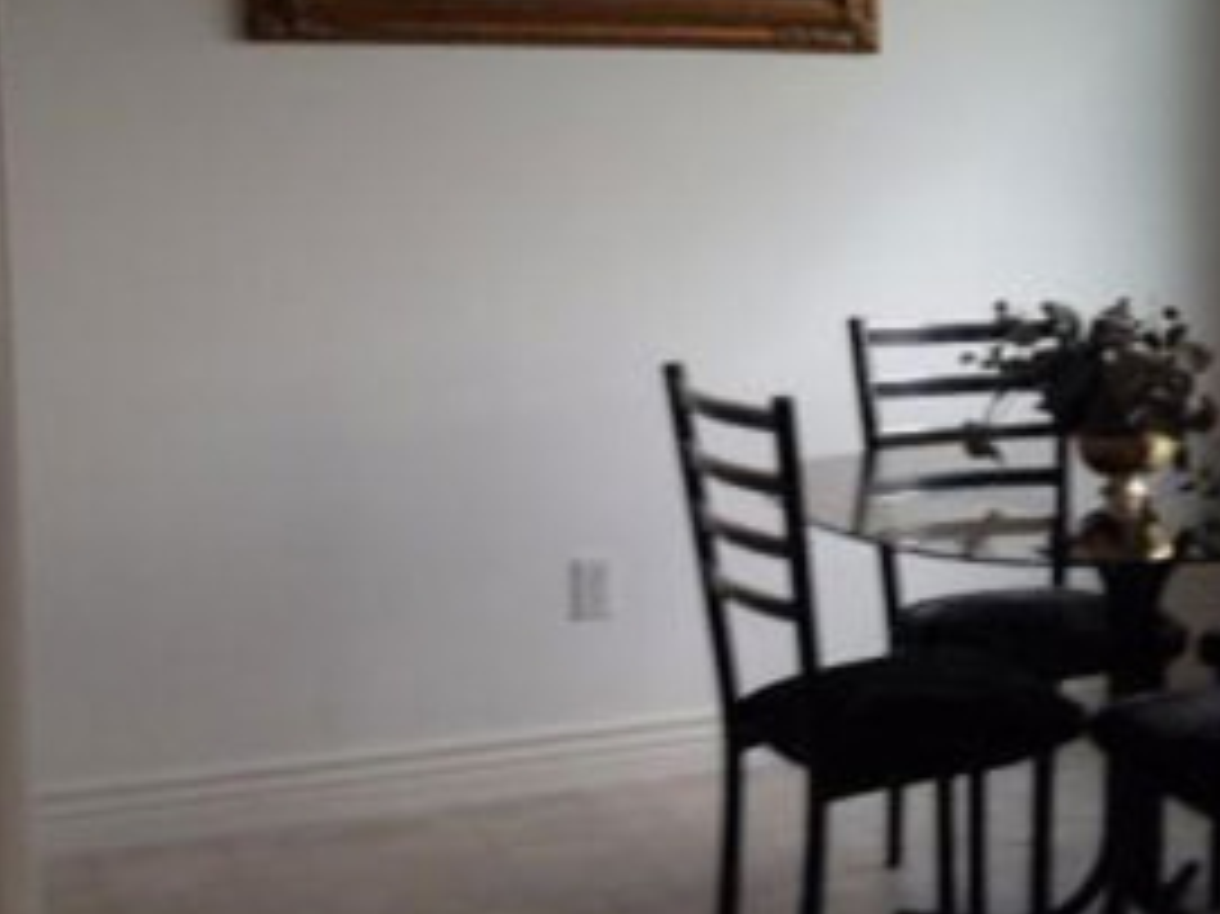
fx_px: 2748
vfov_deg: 18.9
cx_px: 1279
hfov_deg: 23.7
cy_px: 414
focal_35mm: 78
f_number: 2.4
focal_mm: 3.3
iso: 32
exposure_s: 1/30
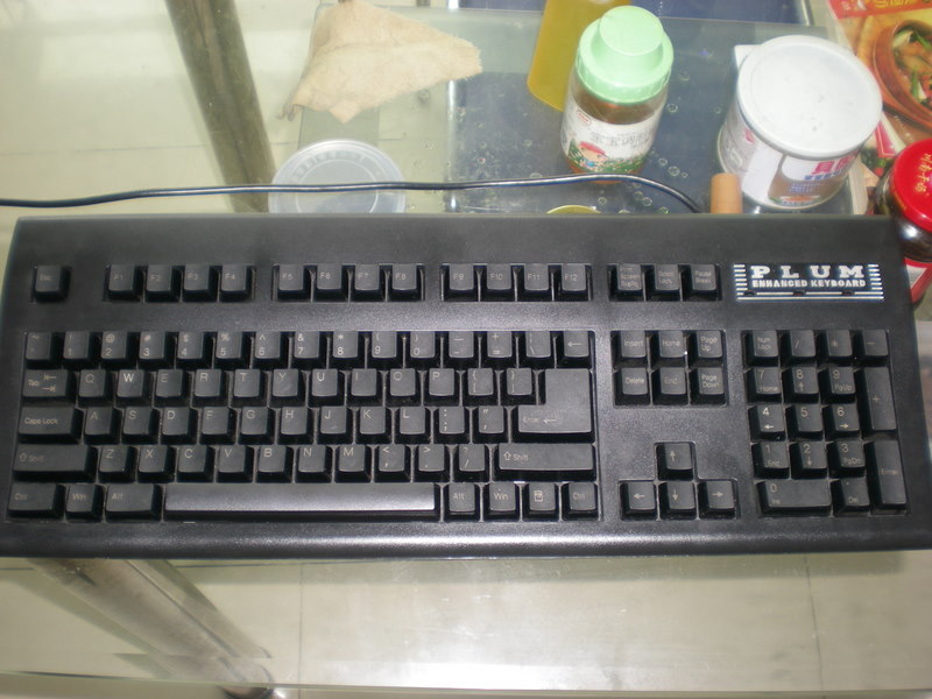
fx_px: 1023
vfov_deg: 37.7
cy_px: 350
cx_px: 466
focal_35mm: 38
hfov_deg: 49.0
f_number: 3.1
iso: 50
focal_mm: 6.3
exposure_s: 1/30
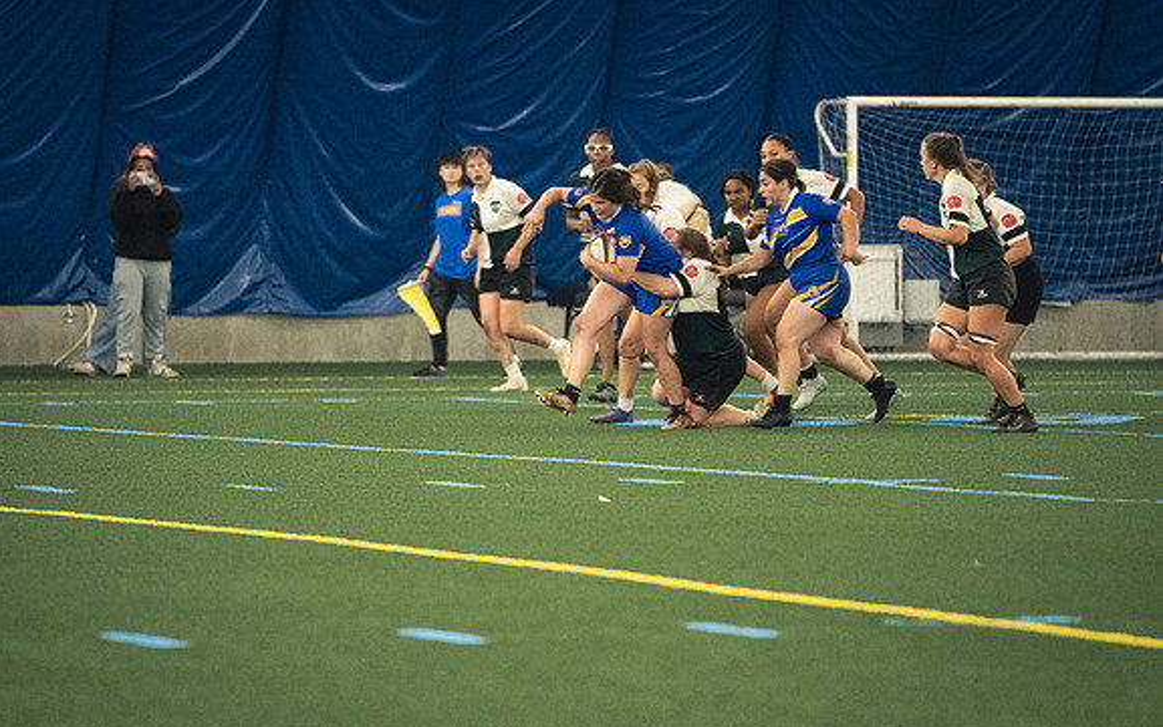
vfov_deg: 4.3
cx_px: 580
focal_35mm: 307
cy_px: 385
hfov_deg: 6.8
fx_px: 9733
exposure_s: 1/500
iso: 11400
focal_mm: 200
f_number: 2.8
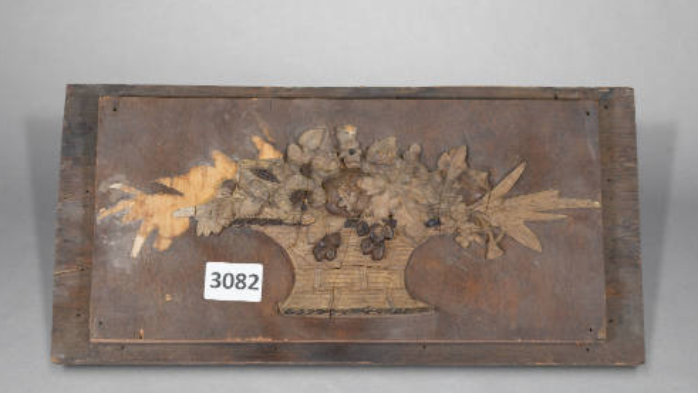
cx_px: 351
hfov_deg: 32.8
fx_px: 1184
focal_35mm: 64
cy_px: 224
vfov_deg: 18.8
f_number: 11
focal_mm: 60
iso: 100
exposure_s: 1/4
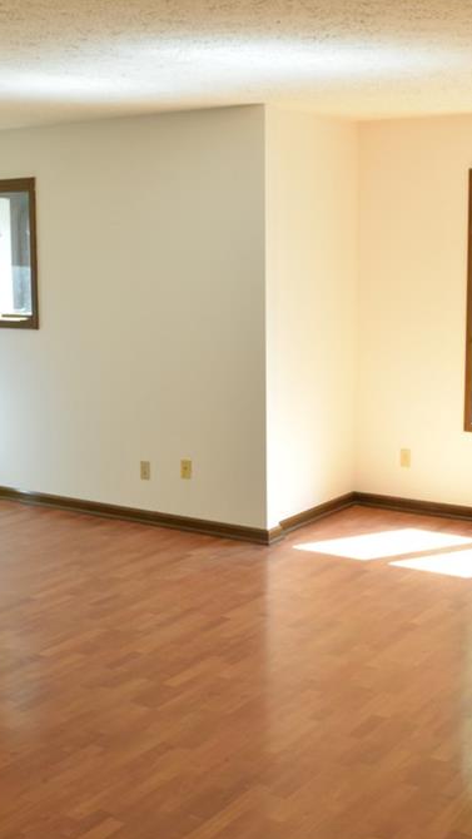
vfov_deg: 42.9
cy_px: 417
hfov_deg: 24.9
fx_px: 1068
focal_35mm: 48
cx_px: 260
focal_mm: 20
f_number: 9
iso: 800
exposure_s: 1/25
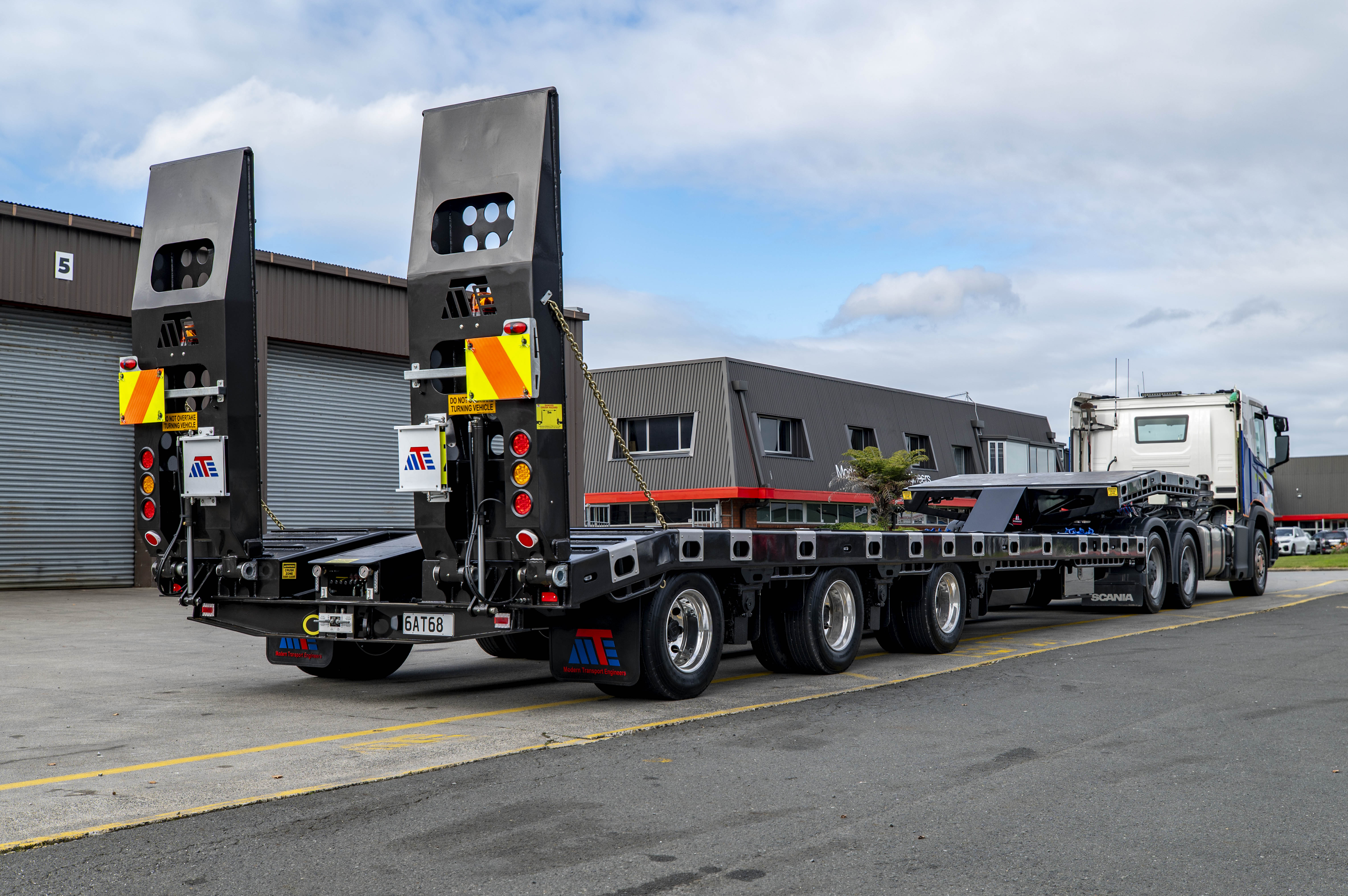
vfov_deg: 37.8
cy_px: 448
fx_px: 1310
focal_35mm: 35
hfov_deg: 54.5
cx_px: 674
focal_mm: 35
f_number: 5.6
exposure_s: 1/250
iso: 100
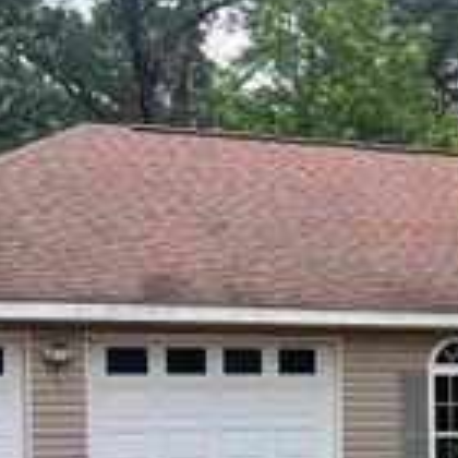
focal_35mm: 82
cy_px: 414
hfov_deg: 20.6
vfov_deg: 20.7
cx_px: 438
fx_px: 1227
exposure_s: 1/121
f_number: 1.5
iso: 32
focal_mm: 5.7
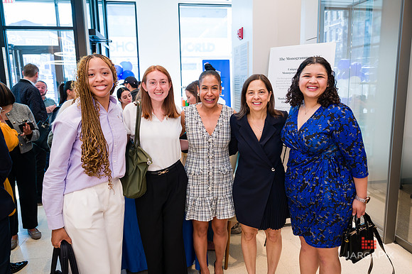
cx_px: 216
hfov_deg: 69.3
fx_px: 298
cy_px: 131
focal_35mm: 26
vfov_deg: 49.4
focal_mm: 24
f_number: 3.2
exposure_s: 1/200
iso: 500
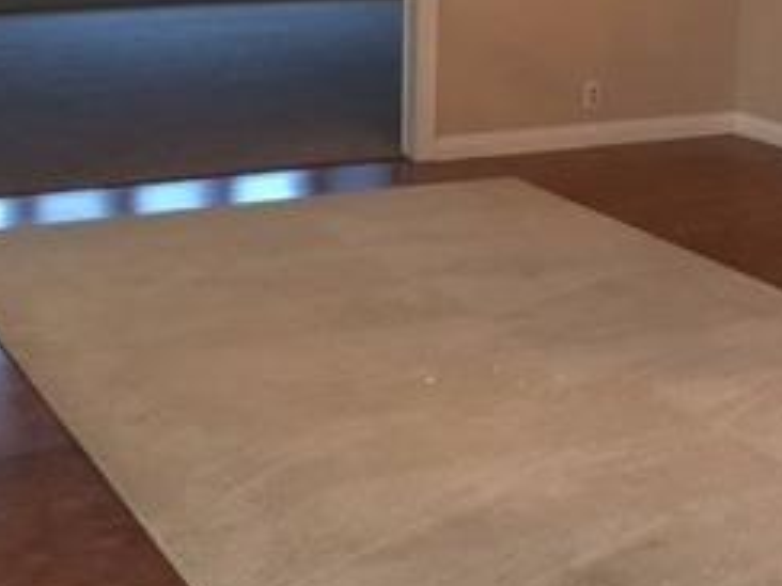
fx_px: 1717
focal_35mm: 76
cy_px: 42
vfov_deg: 19.0
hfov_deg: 25.5
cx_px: 545
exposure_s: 1/15
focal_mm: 4.15
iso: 32
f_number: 2.2
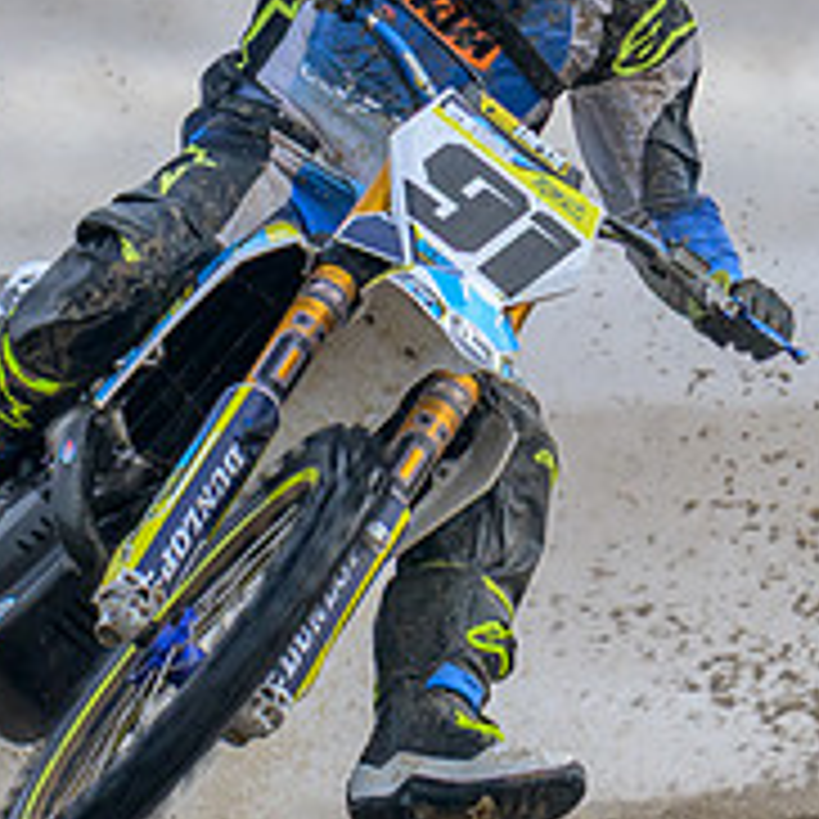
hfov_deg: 0.6
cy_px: 450
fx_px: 77011
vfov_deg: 0.6
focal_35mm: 2877
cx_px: 616
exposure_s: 1/640
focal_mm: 570
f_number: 8
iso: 400
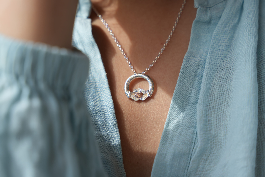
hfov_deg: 28.8
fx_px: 515
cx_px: 132
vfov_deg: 19.5
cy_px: 88
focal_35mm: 70
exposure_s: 1/250
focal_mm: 70
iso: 100
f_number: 4.5
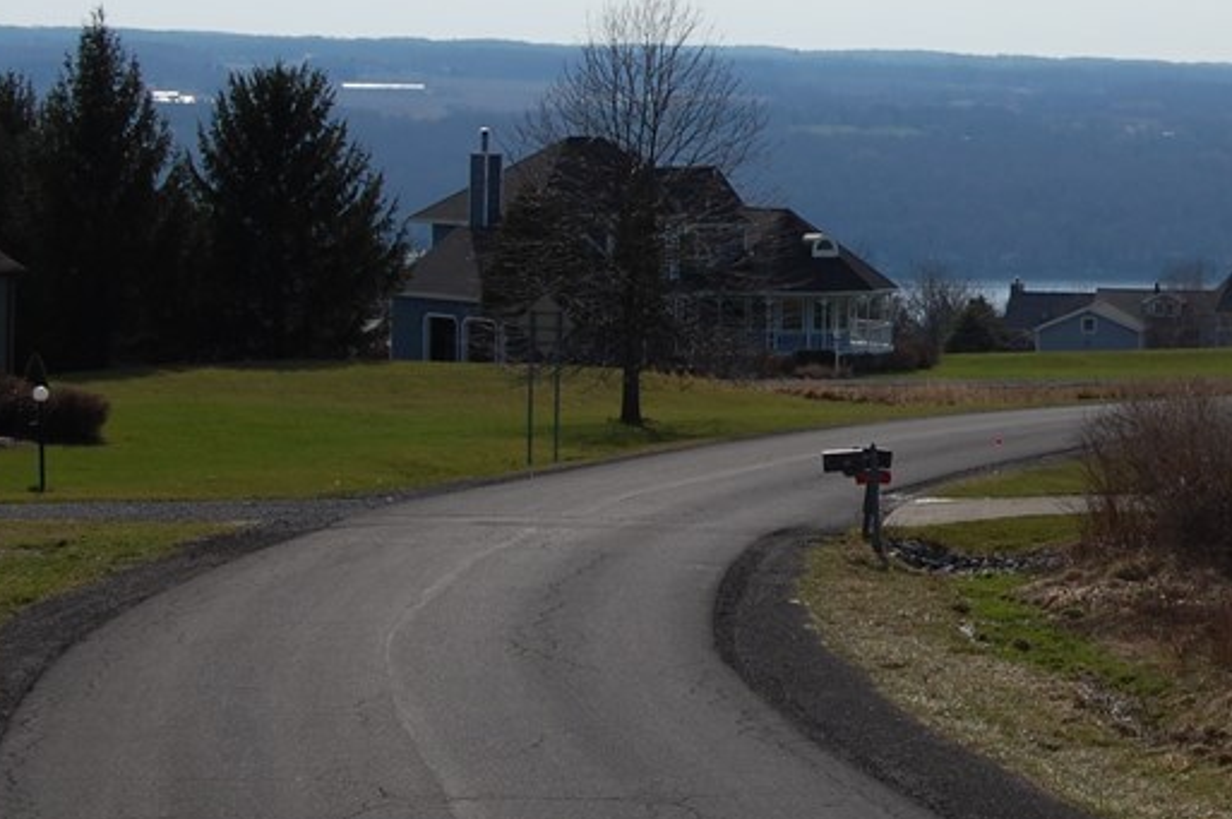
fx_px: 3692
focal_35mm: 108
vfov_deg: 12.6
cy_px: 108
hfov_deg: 18.5
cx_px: 1195
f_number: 11
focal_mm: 34
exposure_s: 1/500
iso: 200
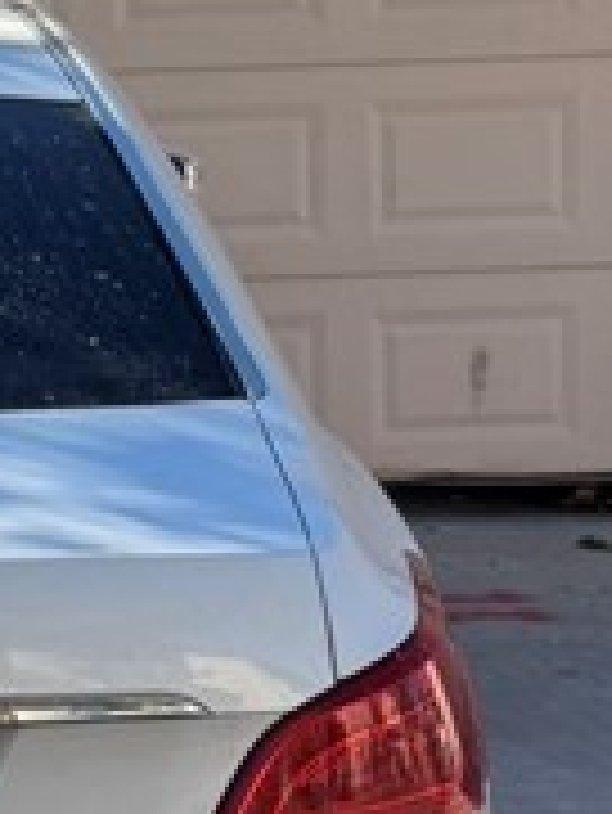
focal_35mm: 136
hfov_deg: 10.7
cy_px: 391
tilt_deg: -4.8
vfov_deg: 14.5
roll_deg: +1.3
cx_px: -198
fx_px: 3202
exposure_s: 1/2331
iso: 80
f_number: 1.78
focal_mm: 6.76
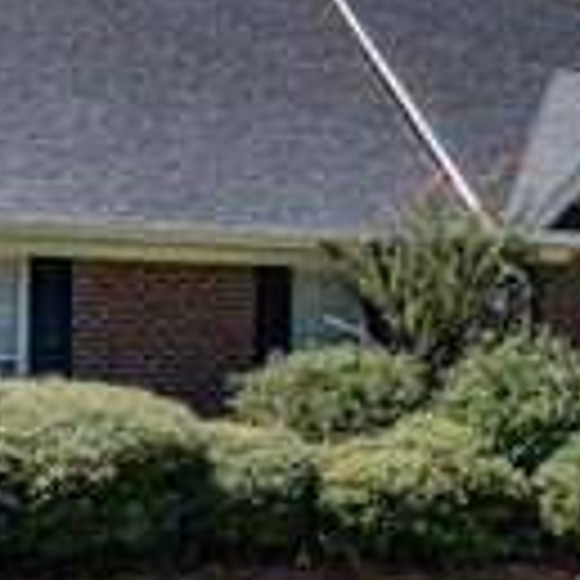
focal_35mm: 79
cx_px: 549
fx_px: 1498
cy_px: 277
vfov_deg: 21.9
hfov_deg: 21.3
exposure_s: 1/250
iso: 100
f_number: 8
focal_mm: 16
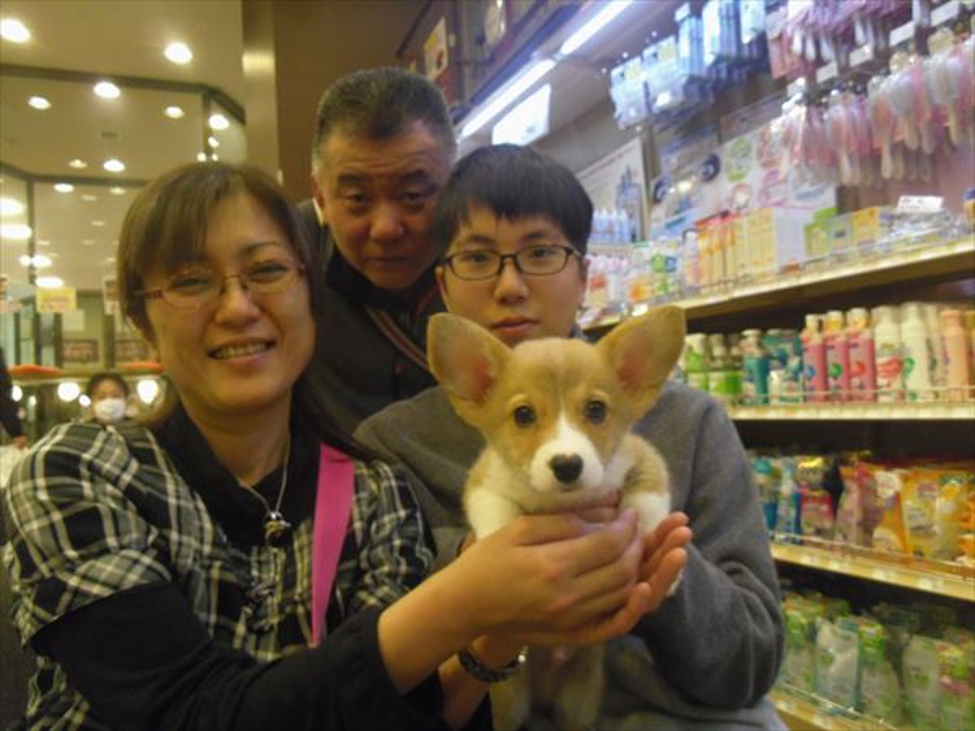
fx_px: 789
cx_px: 488
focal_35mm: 28
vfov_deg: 49.7
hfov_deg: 63.4
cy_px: 366
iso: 500
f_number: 3.9
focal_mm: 5.1
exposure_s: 1/45
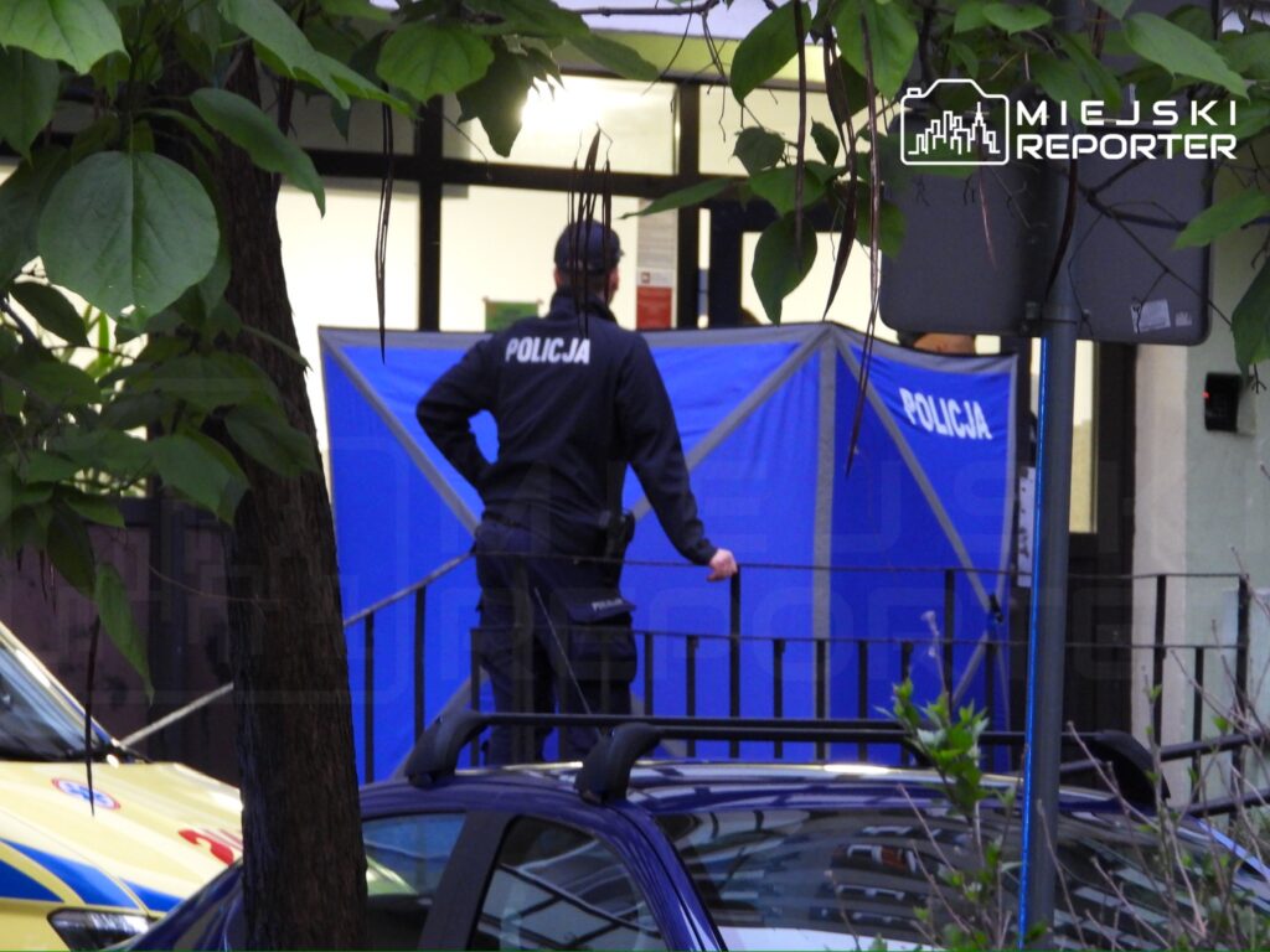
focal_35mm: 345
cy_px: 476
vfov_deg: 4.3
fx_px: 12657
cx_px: 635
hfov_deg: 5.7
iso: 800
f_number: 4.5
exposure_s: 1/10
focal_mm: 62.1
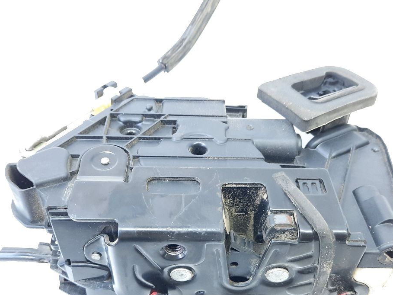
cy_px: 177
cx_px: 195
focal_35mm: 33
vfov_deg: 42.7
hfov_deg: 55.3
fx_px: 375
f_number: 2
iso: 320
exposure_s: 1/33
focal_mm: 4.6
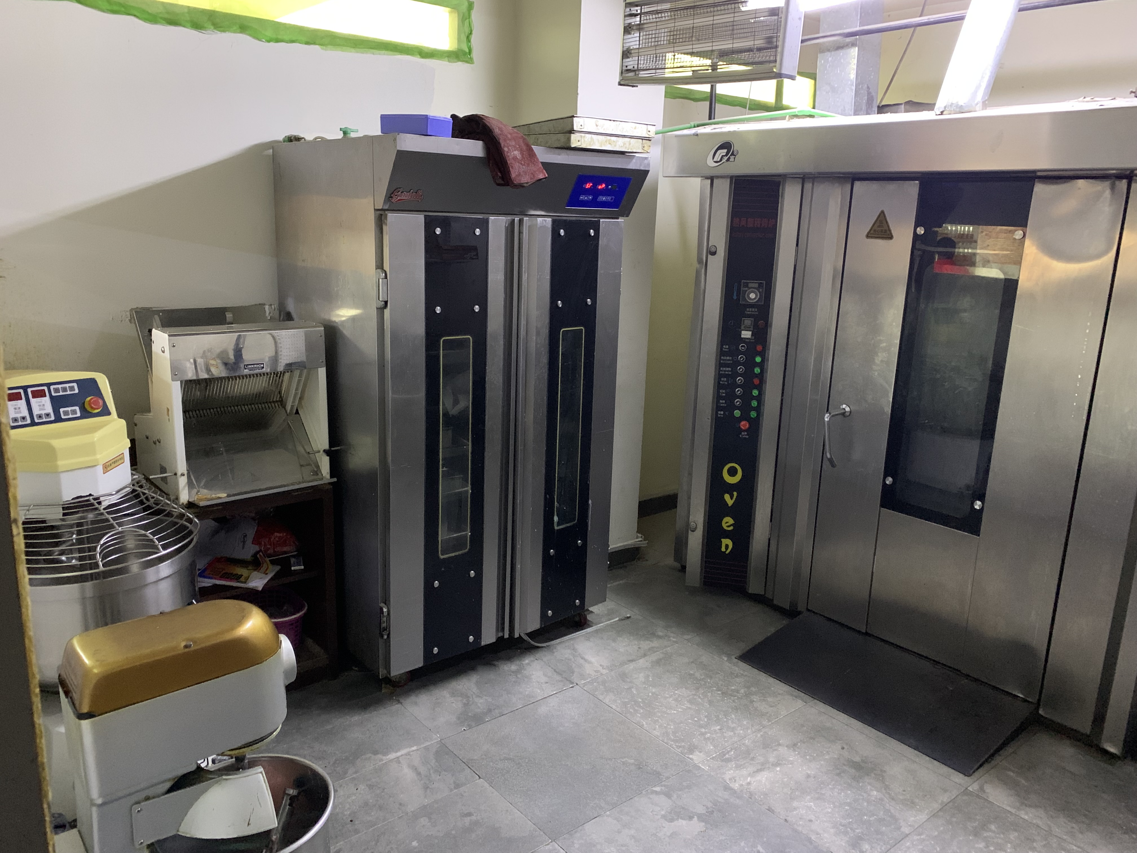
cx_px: 568
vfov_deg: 53.1
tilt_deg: -12.5
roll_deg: -2.0
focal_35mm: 26
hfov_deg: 67.3
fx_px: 854
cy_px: 426
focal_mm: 4.25
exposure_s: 1/30
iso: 800
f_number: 1.8
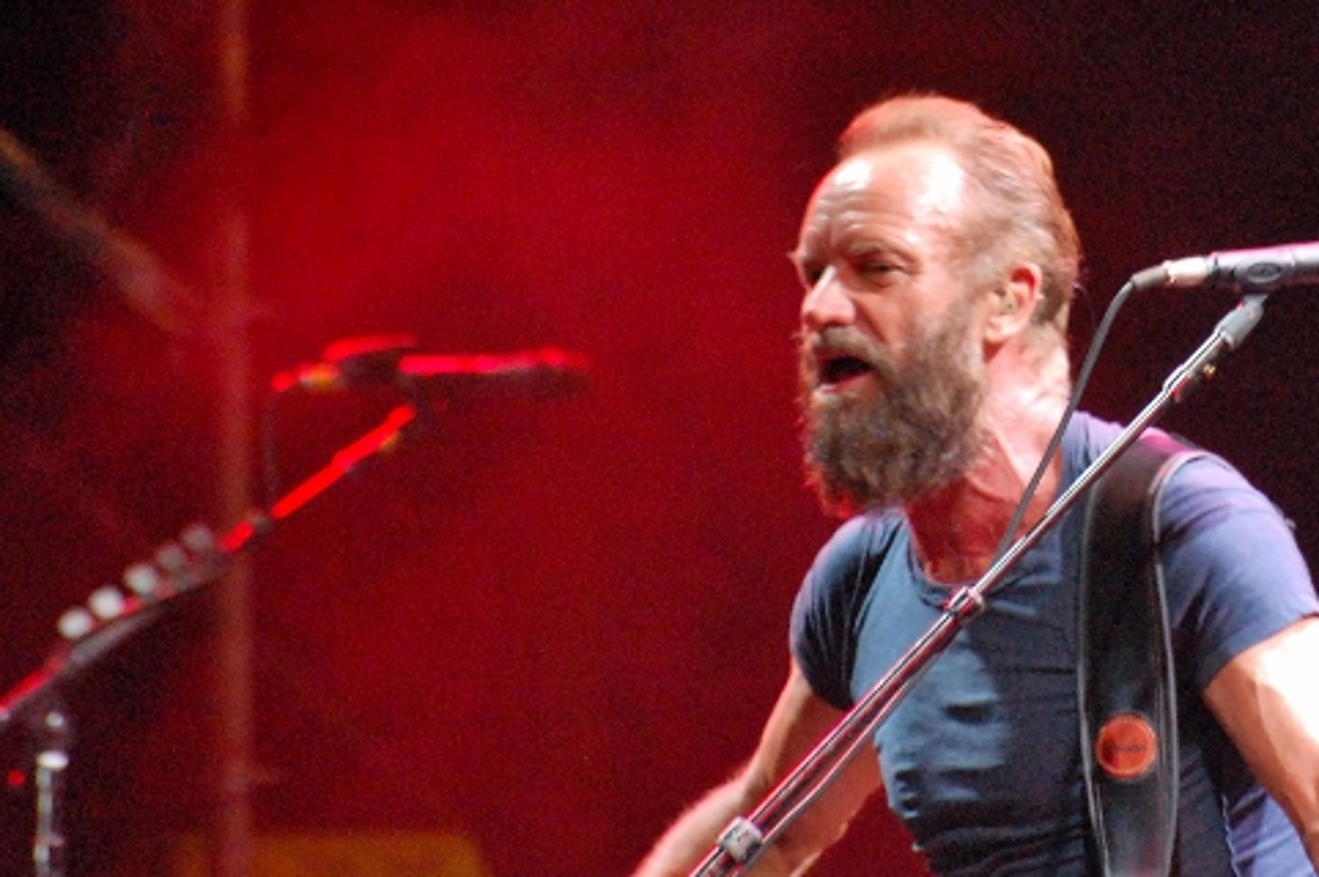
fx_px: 27423
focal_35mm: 749
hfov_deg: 2.8
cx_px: 1050
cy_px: 274
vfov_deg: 1.8
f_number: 5.6
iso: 1600
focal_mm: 300
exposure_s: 1/125
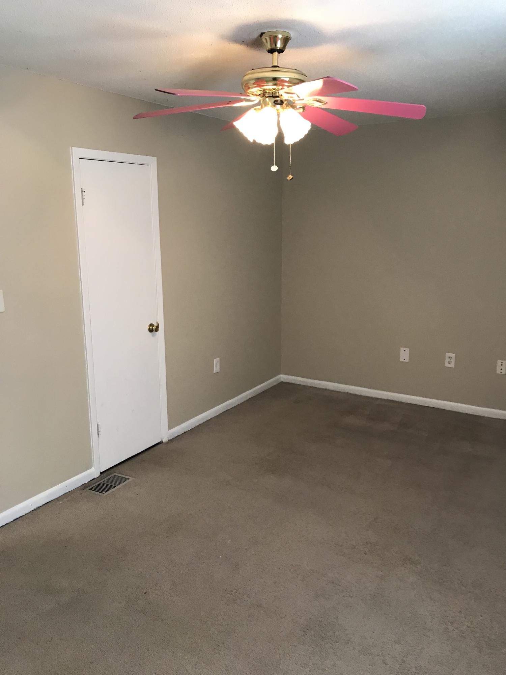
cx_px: 253
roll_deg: +0.6
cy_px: 338
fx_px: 546
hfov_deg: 49.7
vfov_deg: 63.4
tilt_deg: -11.5
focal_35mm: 28
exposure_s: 1/17
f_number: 1.8
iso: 40
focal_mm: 3.99
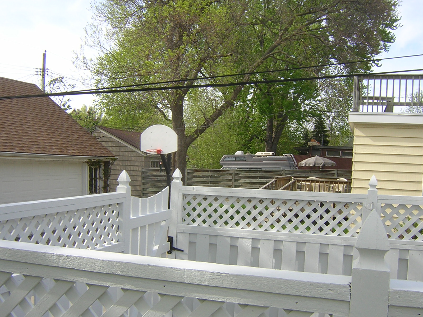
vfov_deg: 39.7
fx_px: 440
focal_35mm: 36
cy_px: 158
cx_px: 212
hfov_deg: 51.4
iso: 100
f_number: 5.2
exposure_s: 1/157
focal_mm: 4.7
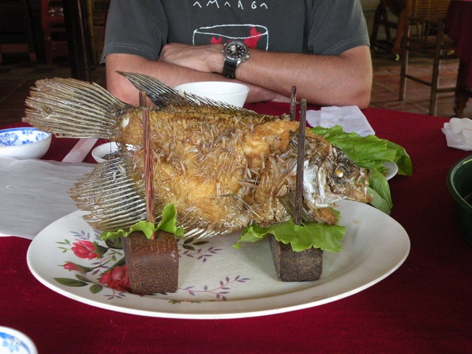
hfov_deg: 44.8
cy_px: 177
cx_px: 236
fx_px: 573
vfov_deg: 34.3
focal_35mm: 42
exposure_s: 1/48.6
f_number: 3.2
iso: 400
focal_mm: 7.4
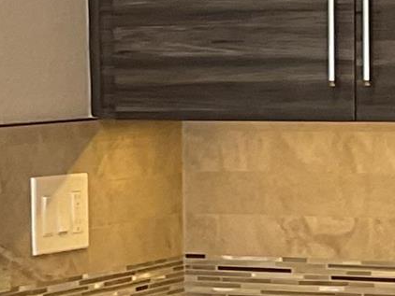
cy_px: 442
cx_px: 283
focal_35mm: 211
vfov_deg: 6.9
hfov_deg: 9.4
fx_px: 2409
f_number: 1.8
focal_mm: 3
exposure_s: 1/60
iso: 64
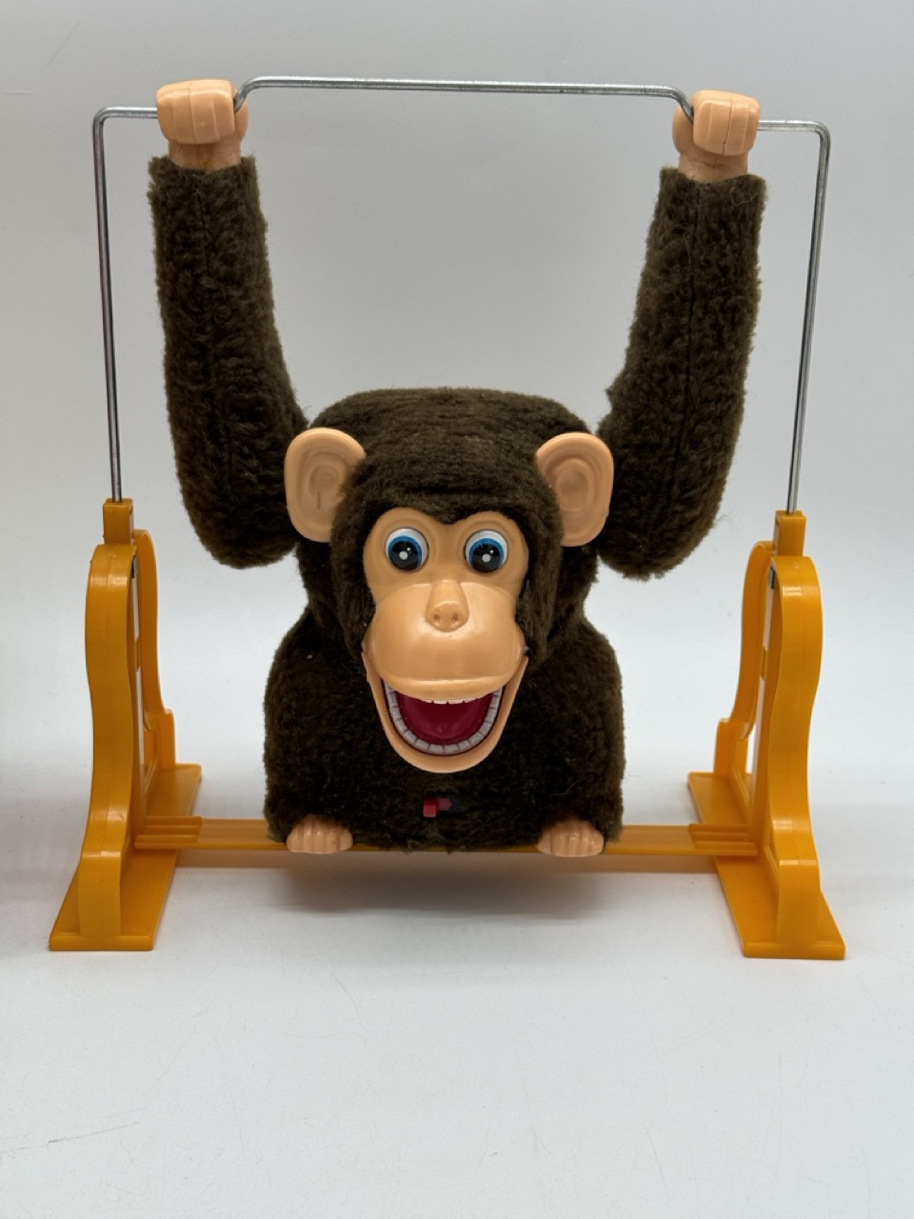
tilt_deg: -21.0
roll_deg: -1.2
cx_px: 457
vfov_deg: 39.7
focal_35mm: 48
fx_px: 1690
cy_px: 610
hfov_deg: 30.3
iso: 64
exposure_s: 1/464
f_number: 1.78
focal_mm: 6.76
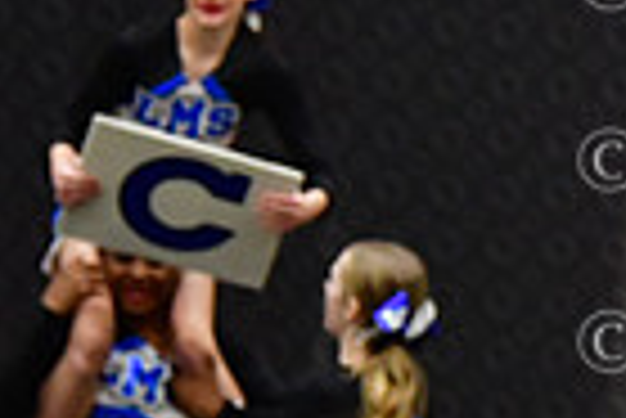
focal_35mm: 653
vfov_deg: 2.1
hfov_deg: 3.1
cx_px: 1229
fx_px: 11367
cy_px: 614
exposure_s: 1/500
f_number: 3.5
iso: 4000
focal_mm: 105
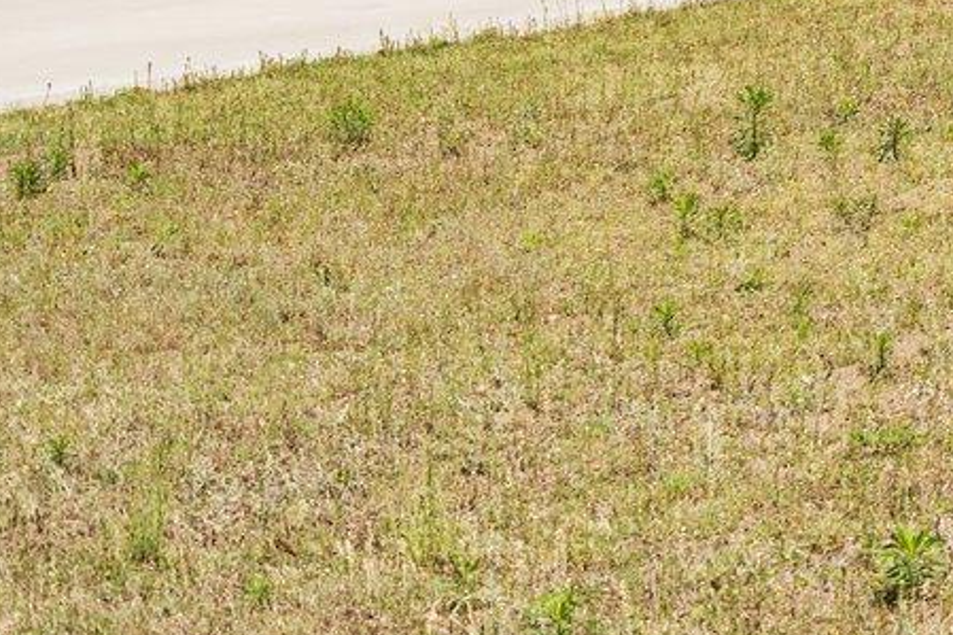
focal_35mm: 146
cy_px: -538
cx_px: 2159
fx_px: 3863
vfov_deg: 9.0
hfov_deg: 11.9
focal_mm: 32
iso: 400
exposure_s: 1/1000
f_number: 8
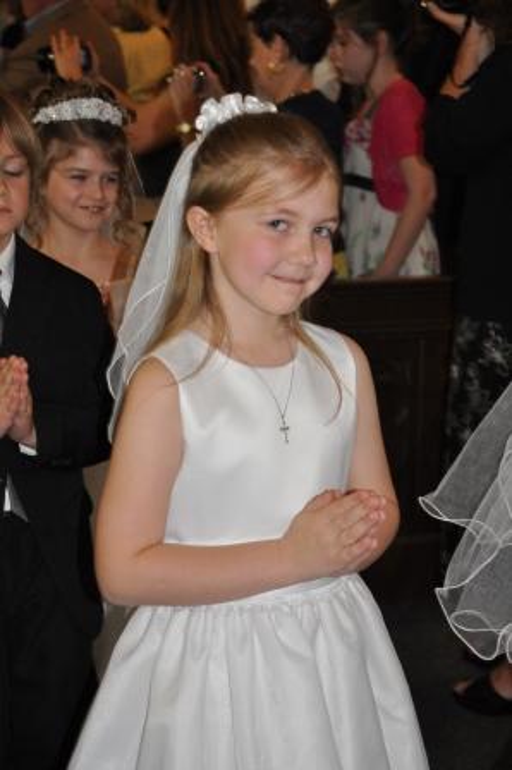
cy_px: 385
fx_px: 1666
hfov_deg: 17.5
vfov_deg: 26.0
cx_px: 256
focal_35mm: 78
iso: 800
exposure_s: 1/60
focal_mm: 52
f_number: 5
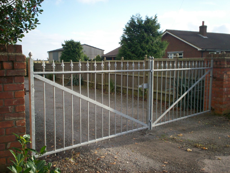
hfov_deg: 51.4
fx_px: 239
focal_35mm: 36
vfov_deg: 39.7
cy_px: 86
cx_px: 115
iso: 100
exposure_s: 1/256
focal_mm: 6
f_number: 4.5
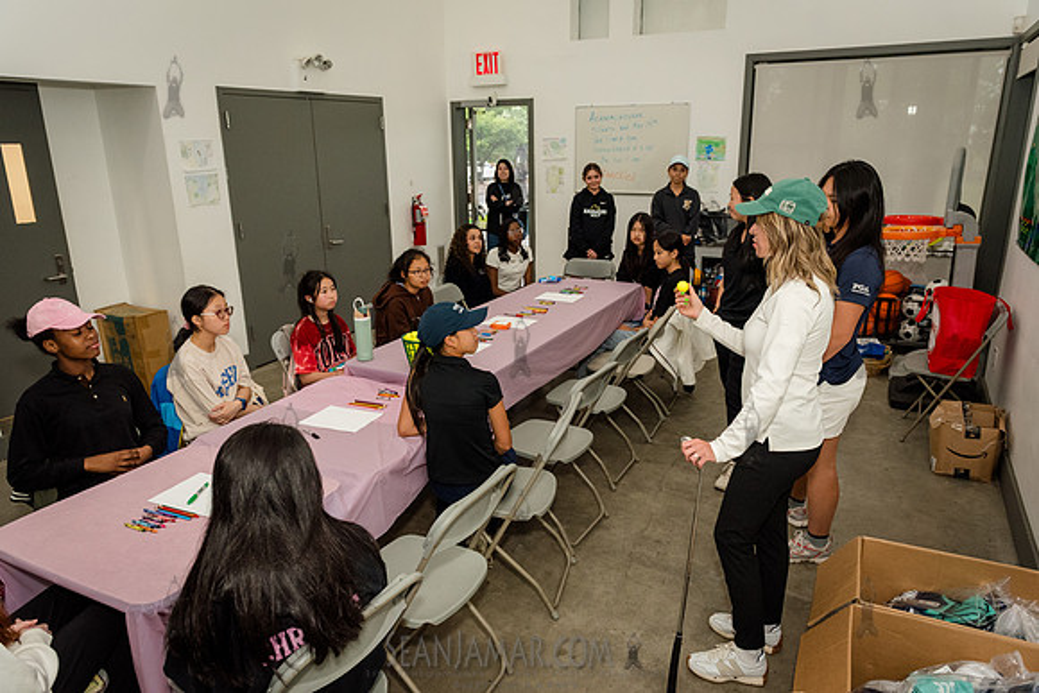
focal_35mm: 24
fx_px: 704
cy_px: 346
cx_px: 520
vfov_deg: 52.4
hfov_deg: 72.9
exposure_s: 1/200
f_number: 4
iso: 3200
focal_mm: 24
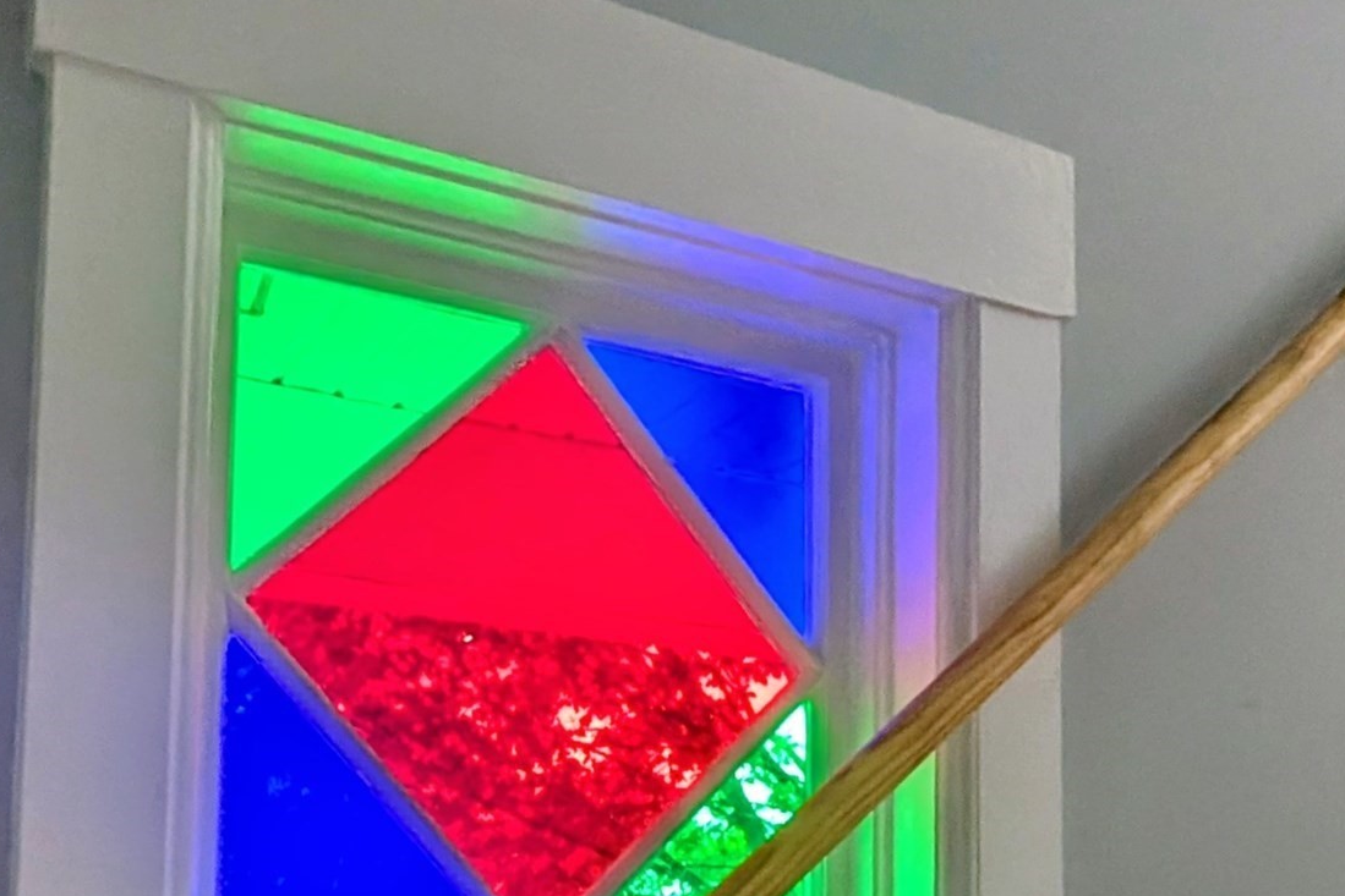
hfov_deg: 60.3
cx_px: 672
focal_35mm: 31
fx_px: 1158
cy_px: 890
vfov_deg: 37.9
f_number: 2.2
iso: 138
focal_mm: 2.22
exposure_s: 1/40
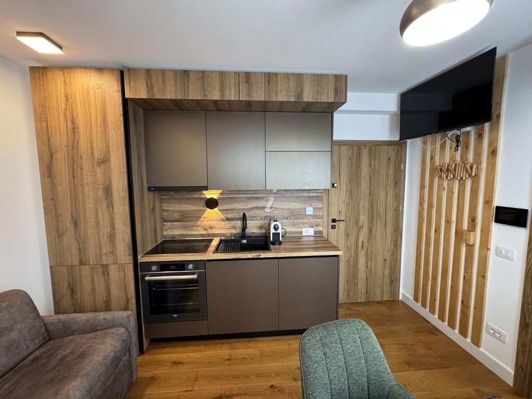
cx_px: 266
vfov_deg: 85.7
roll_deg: +2.2
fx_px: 215
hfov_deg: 102.1
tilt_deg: -6.4
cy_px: 200
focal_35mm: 14
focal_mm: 2.22
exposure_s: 1/50
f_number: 2.2
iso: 250
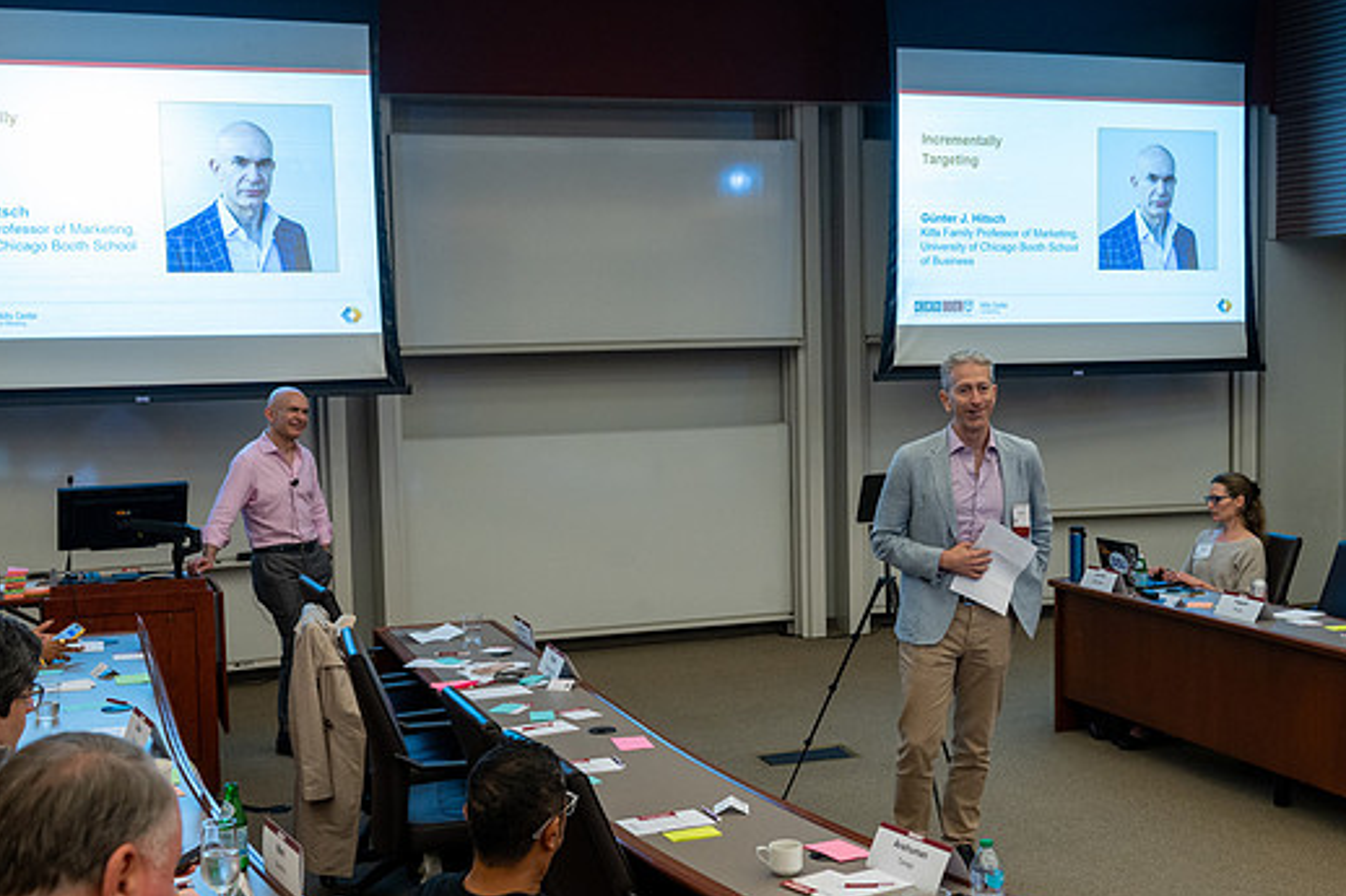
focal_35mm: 47
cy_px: 491
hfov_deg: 41.9
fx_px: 1757
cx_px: 720
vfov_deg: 28.6
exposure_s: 1/100
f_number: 5.6
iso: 1600
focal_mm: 42
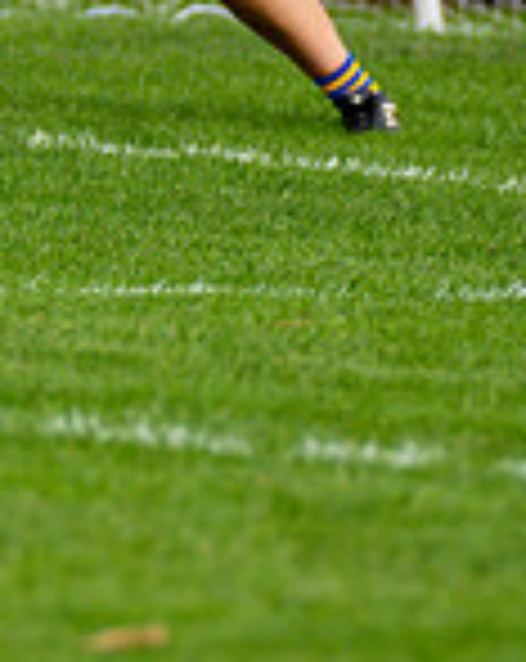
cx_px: -513
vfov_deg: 1.5
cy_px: -45
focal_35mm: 1336
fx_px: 26079
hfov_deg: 1.2
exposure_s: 1/3200
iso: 280
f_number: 2.8
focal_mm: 240
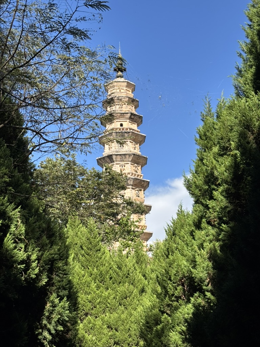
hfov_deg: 28.0
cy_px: 174
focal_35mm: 52
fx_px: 521
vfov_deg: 36.8
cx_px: 130
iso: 40
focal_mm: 5.96
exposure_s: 1/1592
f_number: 1.6
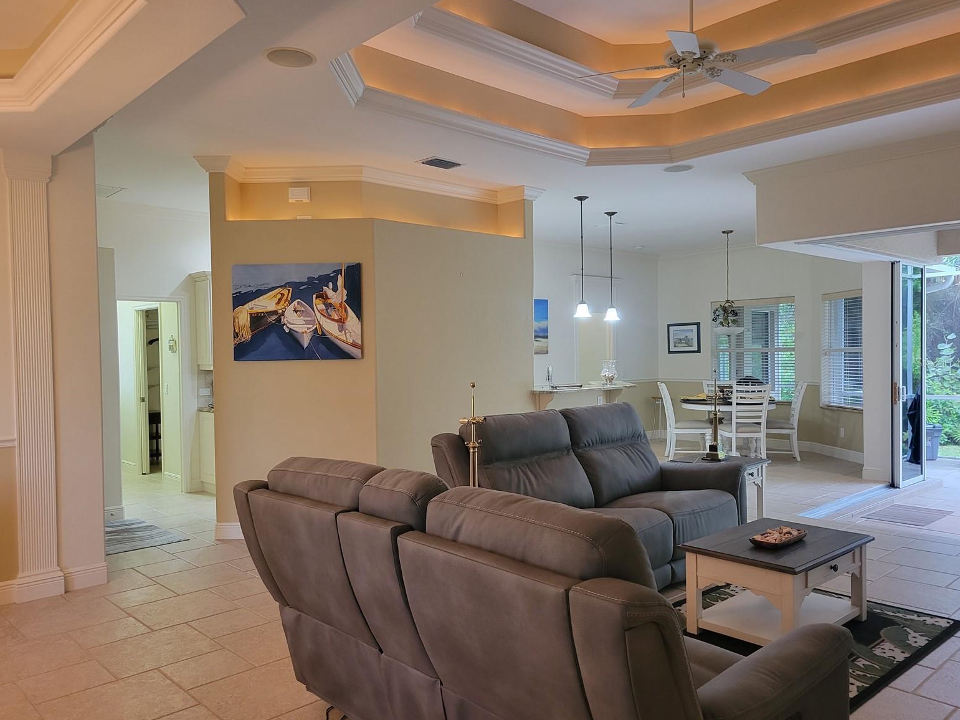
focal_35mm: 27
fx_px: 749
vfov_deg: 51.4
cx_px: 476
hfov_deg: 65.3
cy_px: 362
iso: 320
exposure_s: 1/40
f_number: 1.8
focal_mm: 5.4
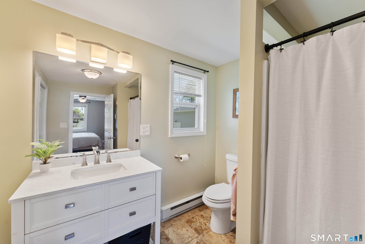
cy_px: 122
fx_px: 142
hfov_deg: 104.3
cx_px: 182
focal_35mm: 14
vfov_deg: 81.2
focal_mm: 14
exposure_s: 1/15
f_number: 8
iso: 800
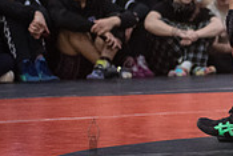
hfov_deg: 7.3
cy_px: -53
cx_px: 341
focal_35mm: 276
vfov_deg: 5.0
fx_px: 1788
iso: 8000
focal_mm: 80
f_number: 3.2
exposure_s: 1/640
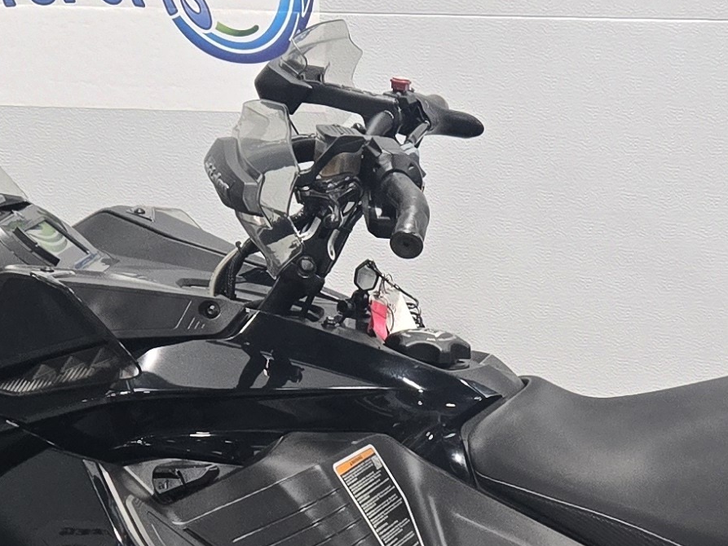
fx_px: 2166
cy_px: 762
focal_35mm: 103
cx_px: 593
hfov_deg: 18.9
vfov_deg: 13.7
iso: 400
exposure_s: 1/120
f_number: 1.8
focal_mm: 5.4
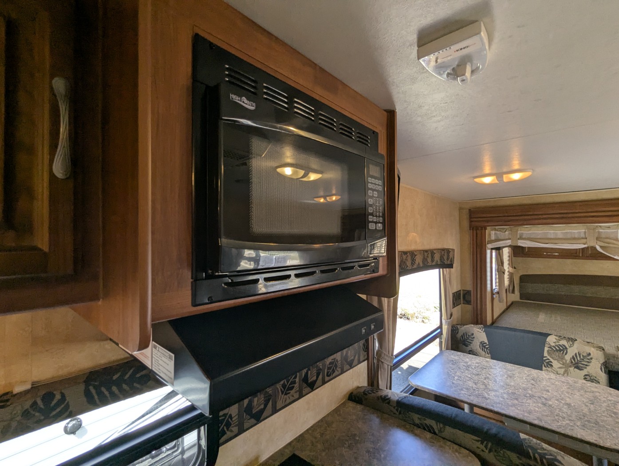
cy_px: 233
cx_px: 310
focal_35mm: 16
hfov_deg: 94.4
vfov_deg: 78.2
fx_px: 286
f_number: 2.2
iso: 106
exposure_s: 1/99.1
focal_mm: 2.35
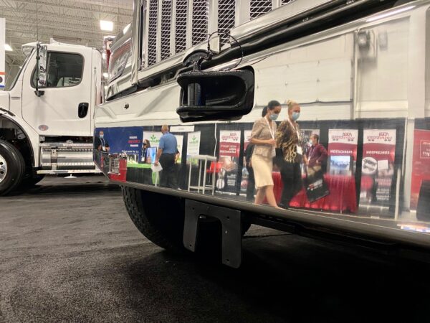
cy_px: 162
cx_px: 215
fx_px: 323
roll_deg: +0.8
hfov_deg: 67.3
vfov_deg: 53.1
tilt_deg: -1.3
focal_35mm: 26
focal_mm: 4.25
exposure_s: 1/60
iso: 320
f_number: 1.8
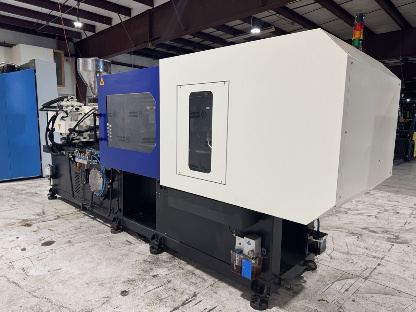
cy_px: 156
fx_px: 288
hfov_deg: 71.6
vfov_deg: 56.8
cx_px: 208
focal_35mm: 24
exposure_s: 1/120
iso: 100
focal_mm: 6.76
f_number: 1.78
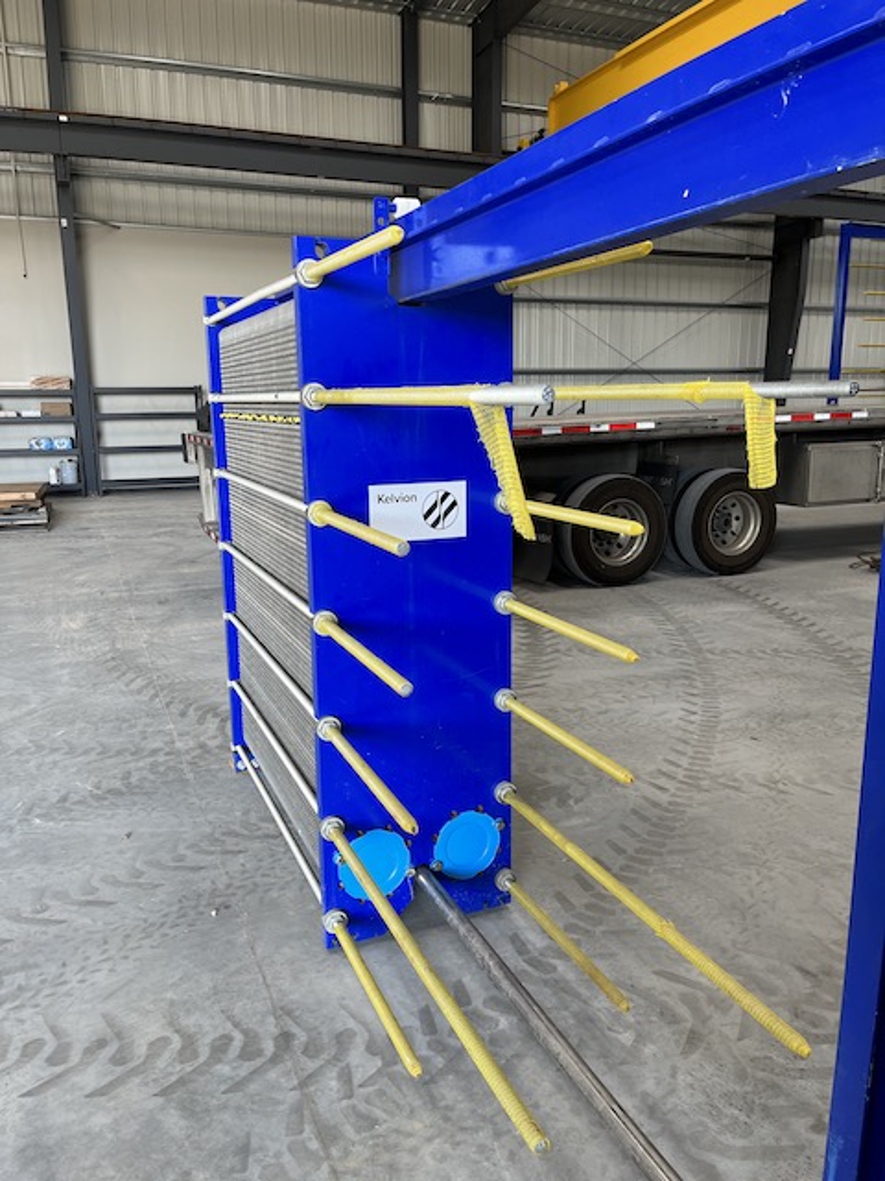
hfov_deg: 53.1
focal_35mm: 26
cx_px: 442
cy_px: 590
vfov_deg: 67.3
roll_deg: +1.5
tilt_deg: -11.1
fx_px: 886
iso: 64
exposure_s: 1/122
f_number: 1.6
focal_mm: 5.1
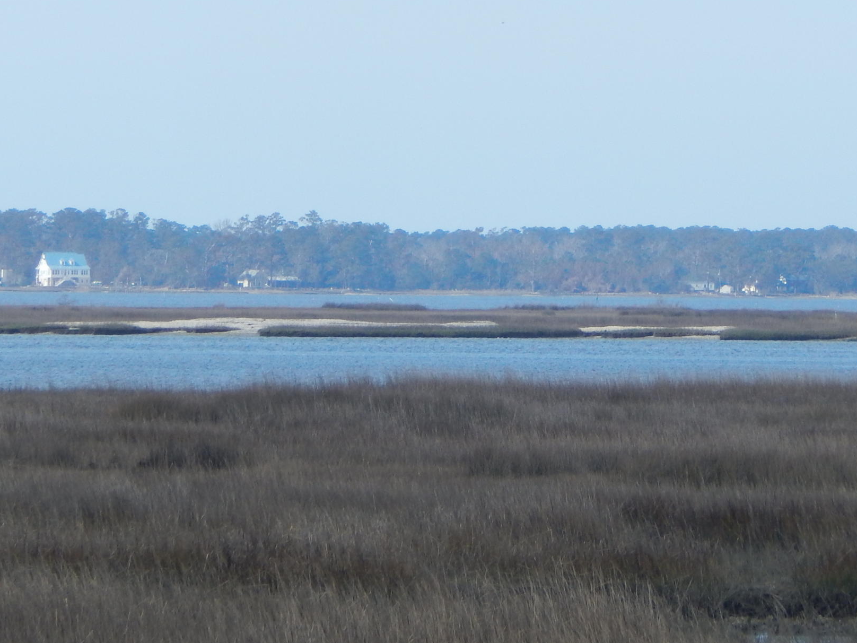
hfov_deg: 3.8
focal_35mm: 518
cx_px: 548
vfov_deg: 2.9
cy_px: 173
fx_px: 12824
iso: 125
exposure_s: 1/400
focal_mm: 50.1
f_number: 5.7
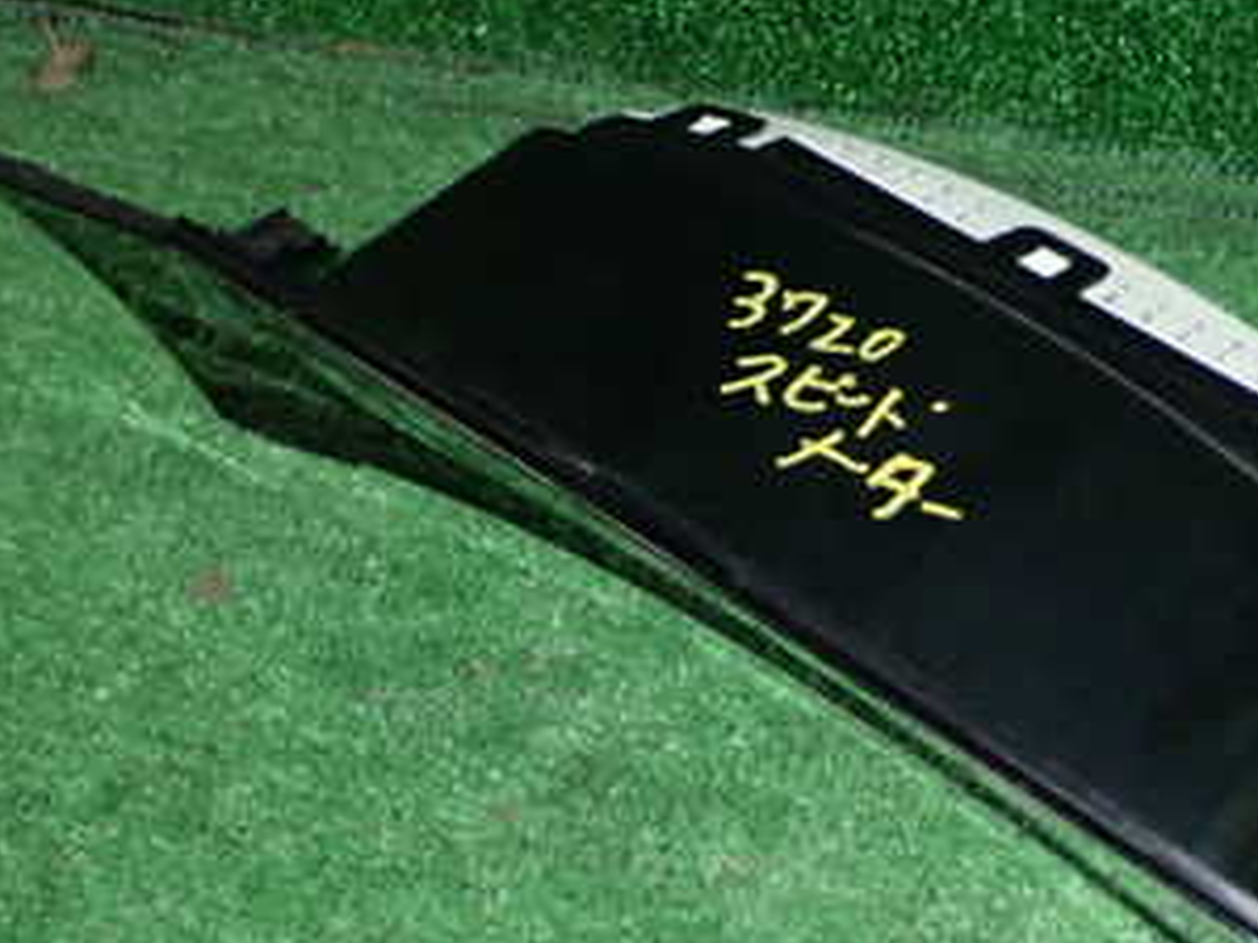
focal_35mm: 76
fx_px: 2762
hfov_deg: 25.4
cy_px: 725
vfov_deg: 19.2
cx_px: 906
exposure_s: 1/40
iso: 800
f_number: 8
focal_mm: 6.83
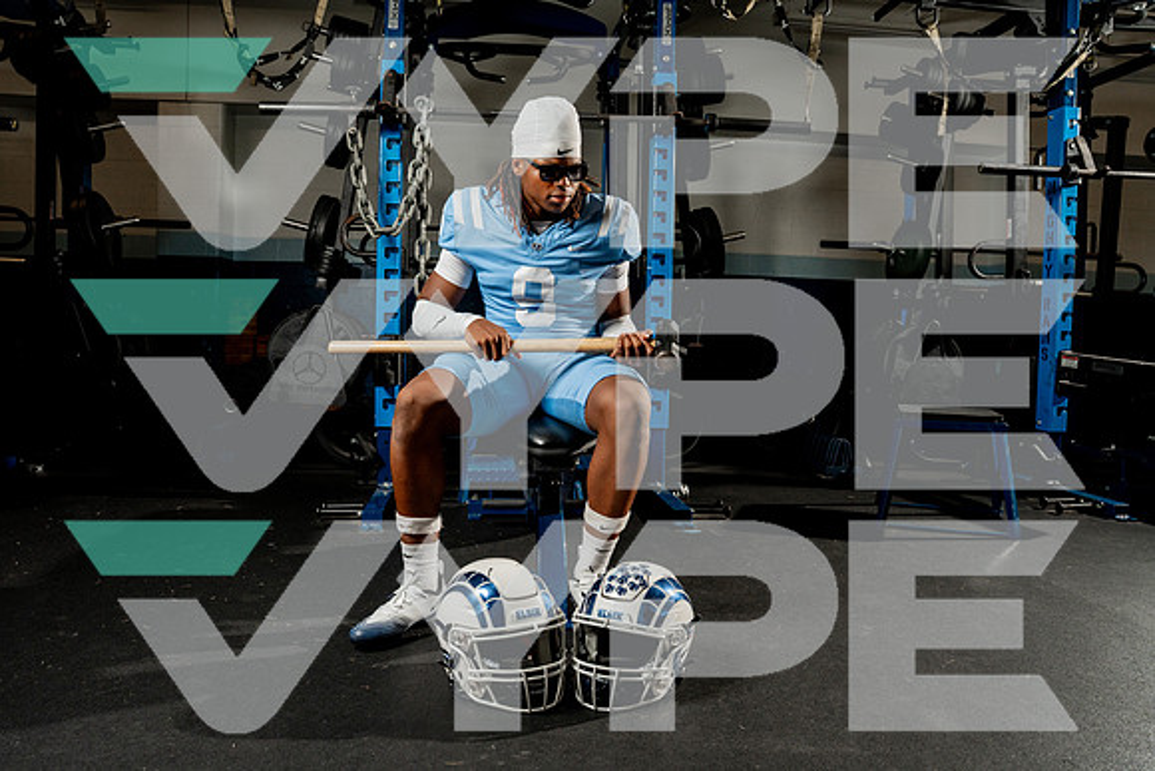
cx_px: 578
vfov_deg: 48.0
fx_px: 866
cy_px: 386
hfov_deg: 67.4
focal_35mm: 27
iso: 640
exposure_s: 1/200
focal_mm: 27
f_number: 7.1
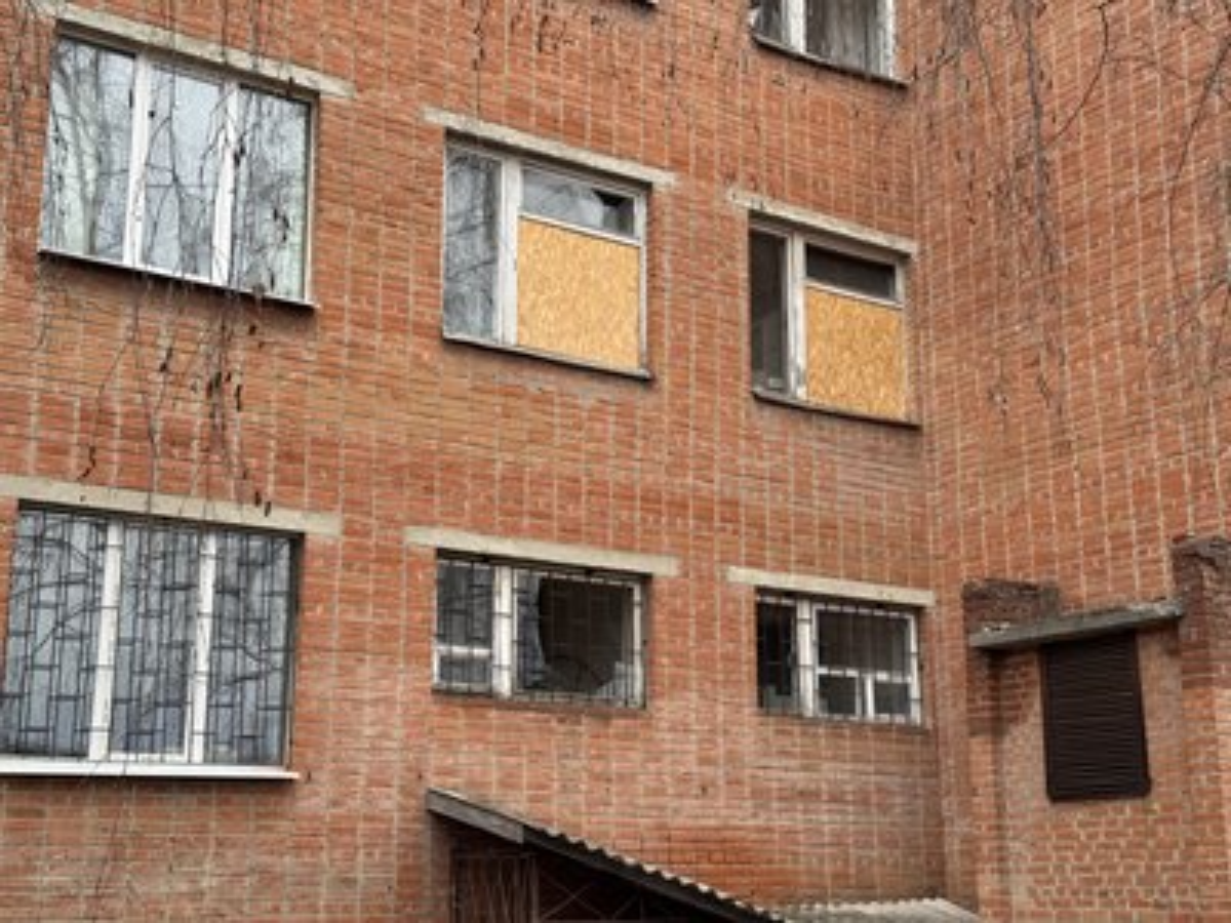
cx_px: 616
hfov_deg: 39.7
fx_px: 1707
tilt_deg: +12.9
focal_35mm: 48
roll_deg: +0.2
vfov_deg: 30.3
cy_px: 462
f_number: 1.78
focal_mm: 6.76
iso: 80
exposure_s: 1/121
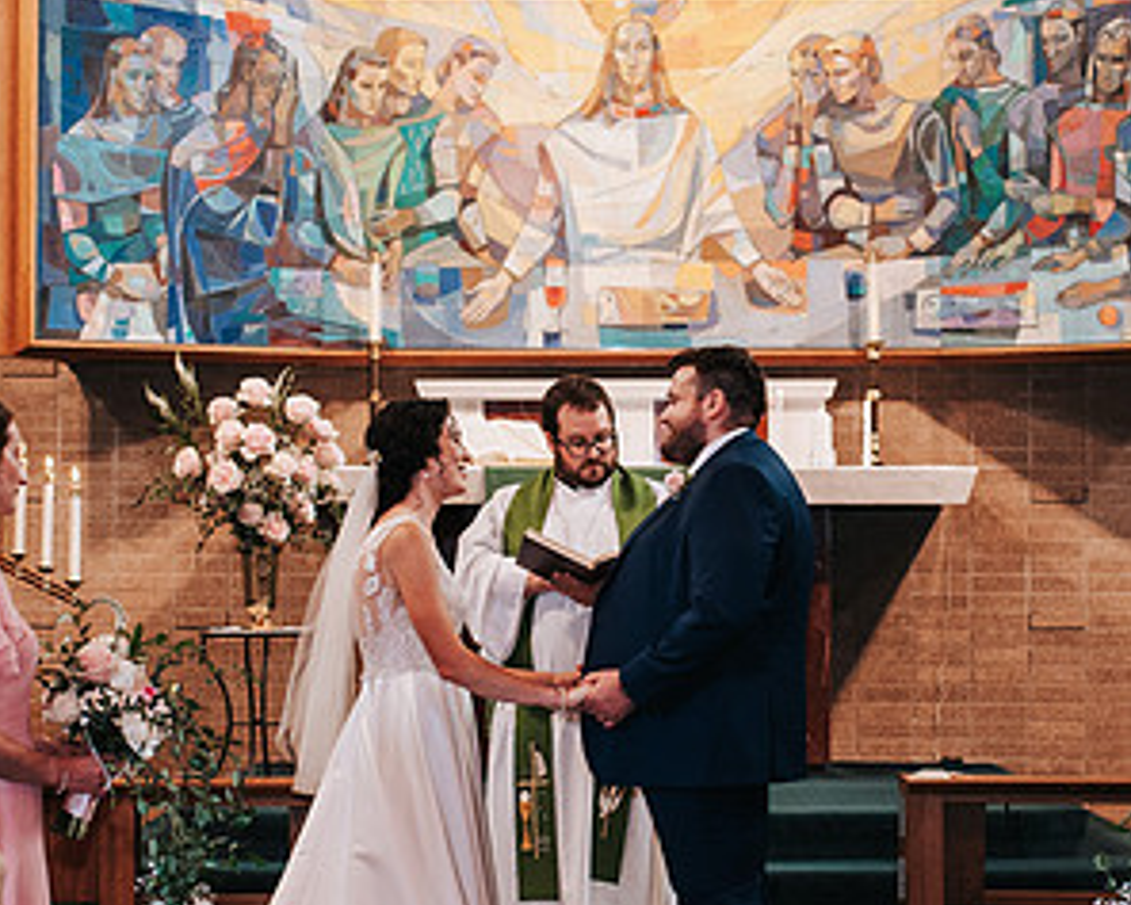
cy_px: 499
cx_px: 581
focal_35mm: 118
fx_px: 3951
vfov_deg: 13.1
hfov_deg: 16.3
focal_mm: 35
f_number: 3.2
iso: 640
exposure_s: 1/125
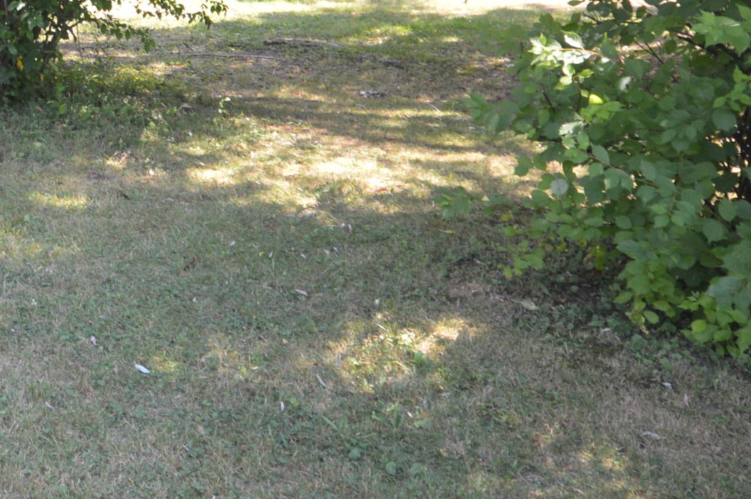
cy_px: -37
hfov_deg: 30.9
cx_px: 32
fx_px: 1271
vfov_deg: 21.2
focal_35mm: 61
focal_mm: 14
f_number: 5.6
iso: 360
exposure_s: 1/125
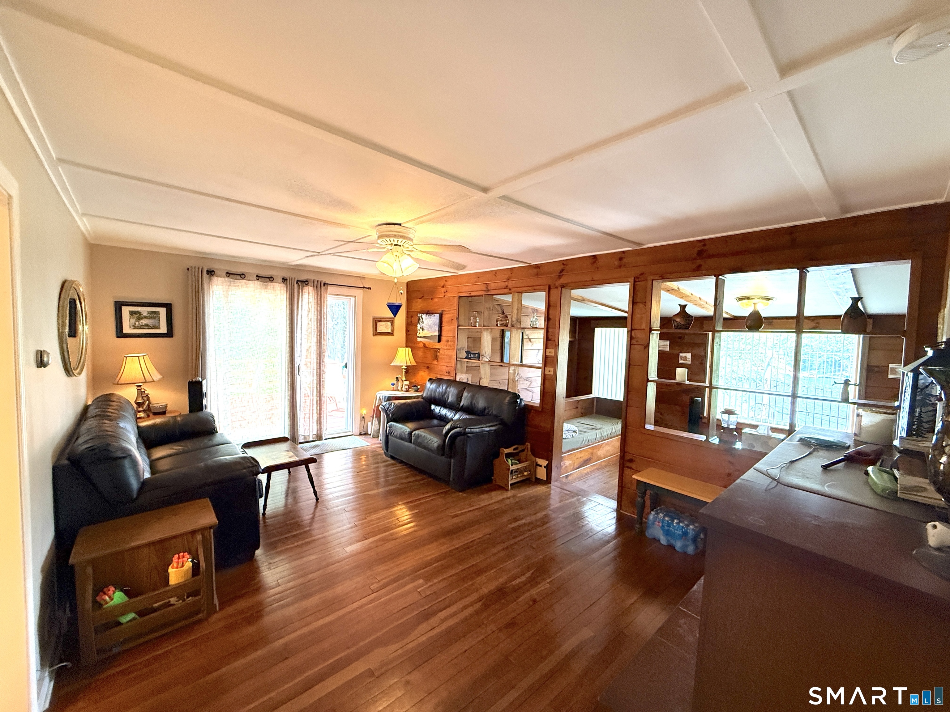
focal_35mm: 14
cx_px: 475
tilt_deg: -2.6
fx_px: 384
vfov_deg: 85.7
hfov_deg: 102.1
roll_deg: -1.9
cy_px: 356
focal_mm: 2.22
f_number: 2.2
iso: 500
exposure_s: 1/120
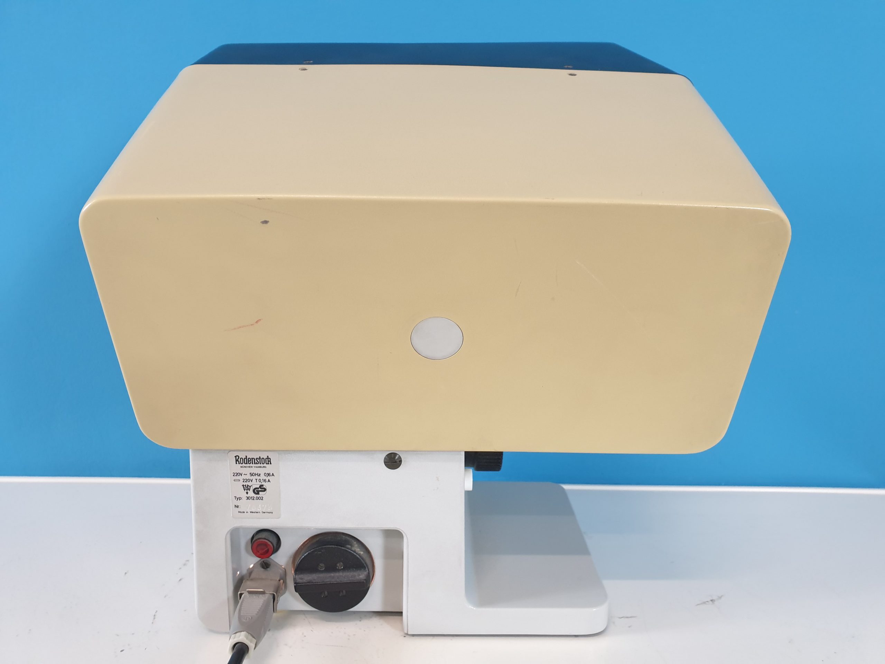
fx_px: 665
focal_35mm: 26
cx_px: 442
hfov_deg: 67.3
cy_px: 332
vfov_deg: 53.1
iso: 320
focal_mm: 4.3
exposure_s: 1/33
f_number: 2.4
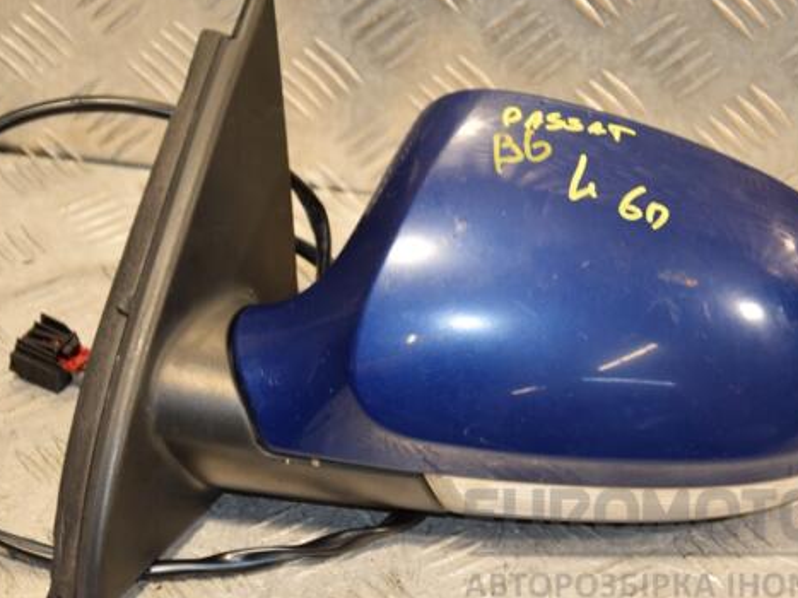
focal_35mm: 115
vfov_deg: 12.9
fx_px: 2650
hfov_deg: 17.1
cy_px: 287
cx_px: 432
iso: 800
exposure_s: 1/125
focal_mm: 62
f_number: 5.3
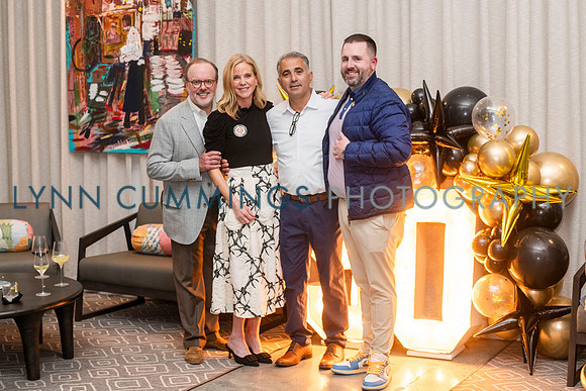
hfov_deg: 34.4
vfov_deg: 23.3
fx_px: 946
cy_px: 196
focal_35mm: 58
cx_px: 293
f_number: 4
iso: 1250
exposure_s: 1/100
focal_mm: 58
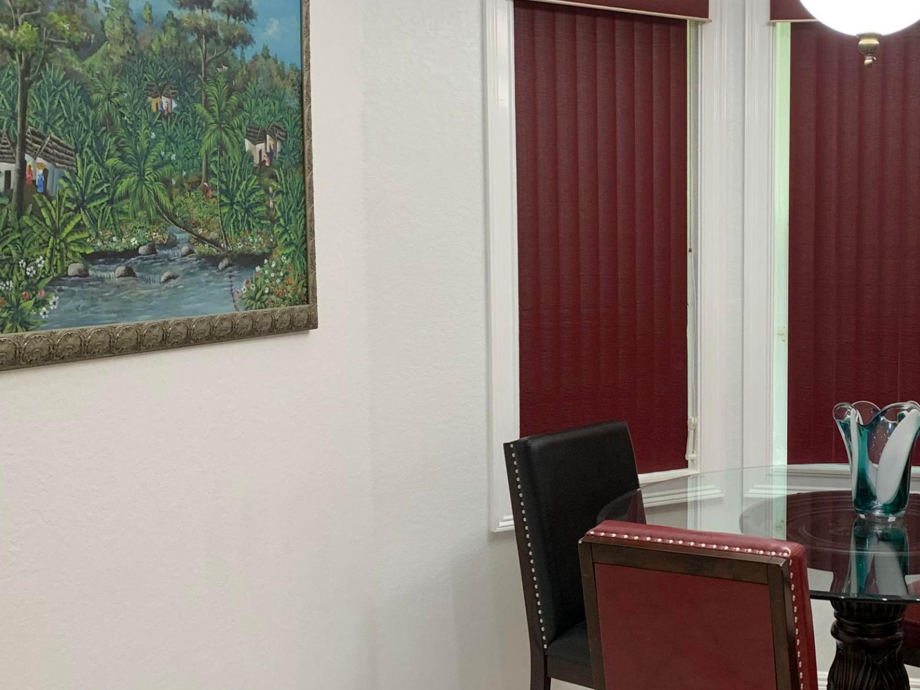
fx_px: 1249
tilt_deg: -6.7
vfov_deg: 30.9
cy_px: 370
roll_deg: +0.2
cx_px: 718
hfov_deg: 39.1
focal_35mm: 47
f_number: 1.8
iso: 100
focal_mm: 4.25
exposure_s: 1/60
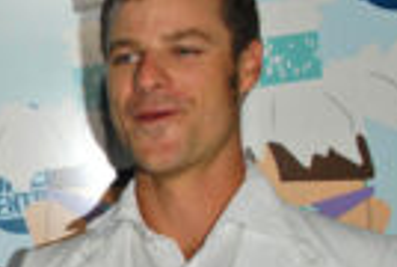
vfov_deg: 10.9
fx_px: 1382
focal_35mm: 125
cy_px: 280
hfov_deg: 15.2
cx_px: -181
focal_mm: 26
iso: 320
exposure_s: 1/200
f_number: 7.1
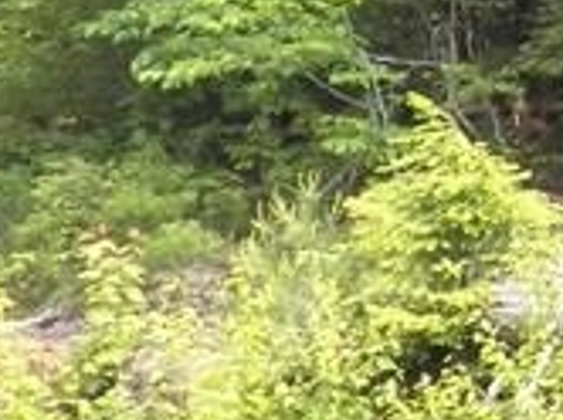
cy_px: -464
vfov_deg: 7.0
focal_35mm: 202
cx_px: 1781
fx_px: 3281
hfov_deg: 8.1
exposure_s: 1/250
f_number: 4
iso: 125
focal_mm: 5.5
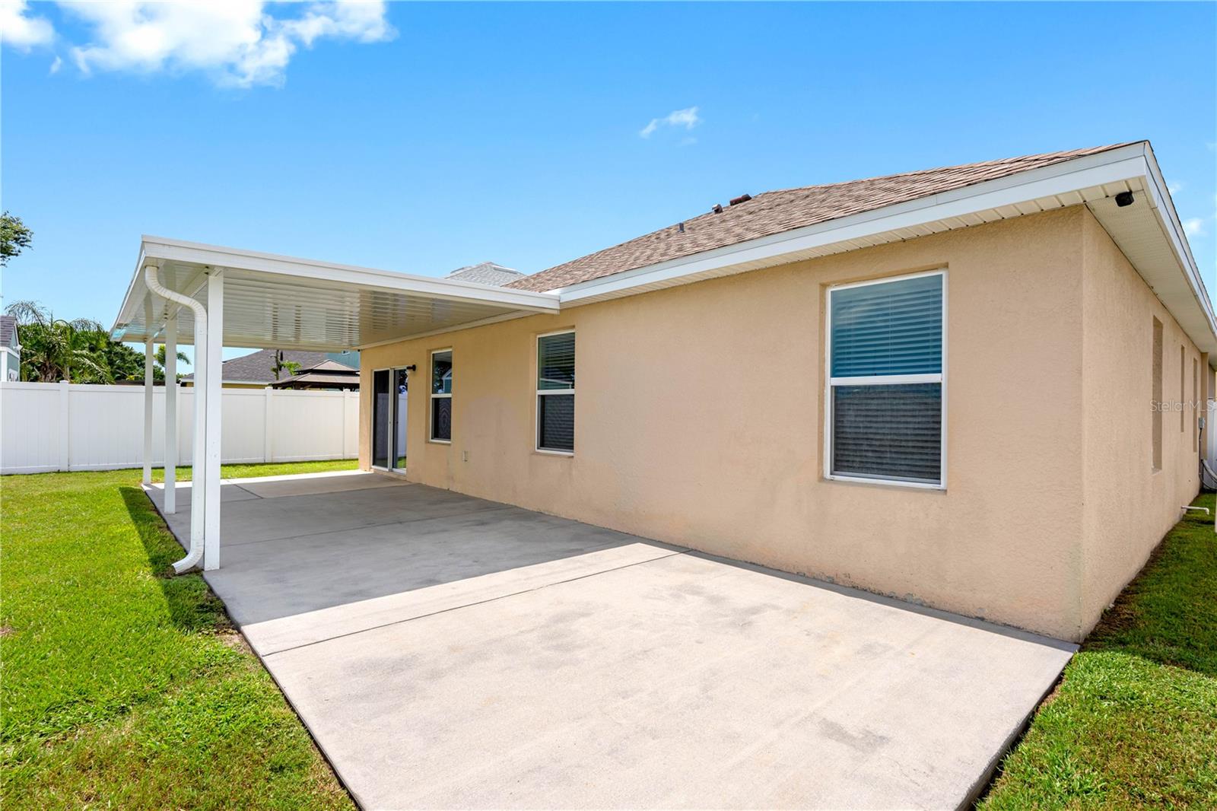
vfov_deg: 68.9
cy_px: 406
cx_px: 608
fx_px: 591
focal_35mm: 18
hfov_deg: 91.6
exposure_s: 1/80
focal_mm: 17.5
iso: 125
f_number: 11
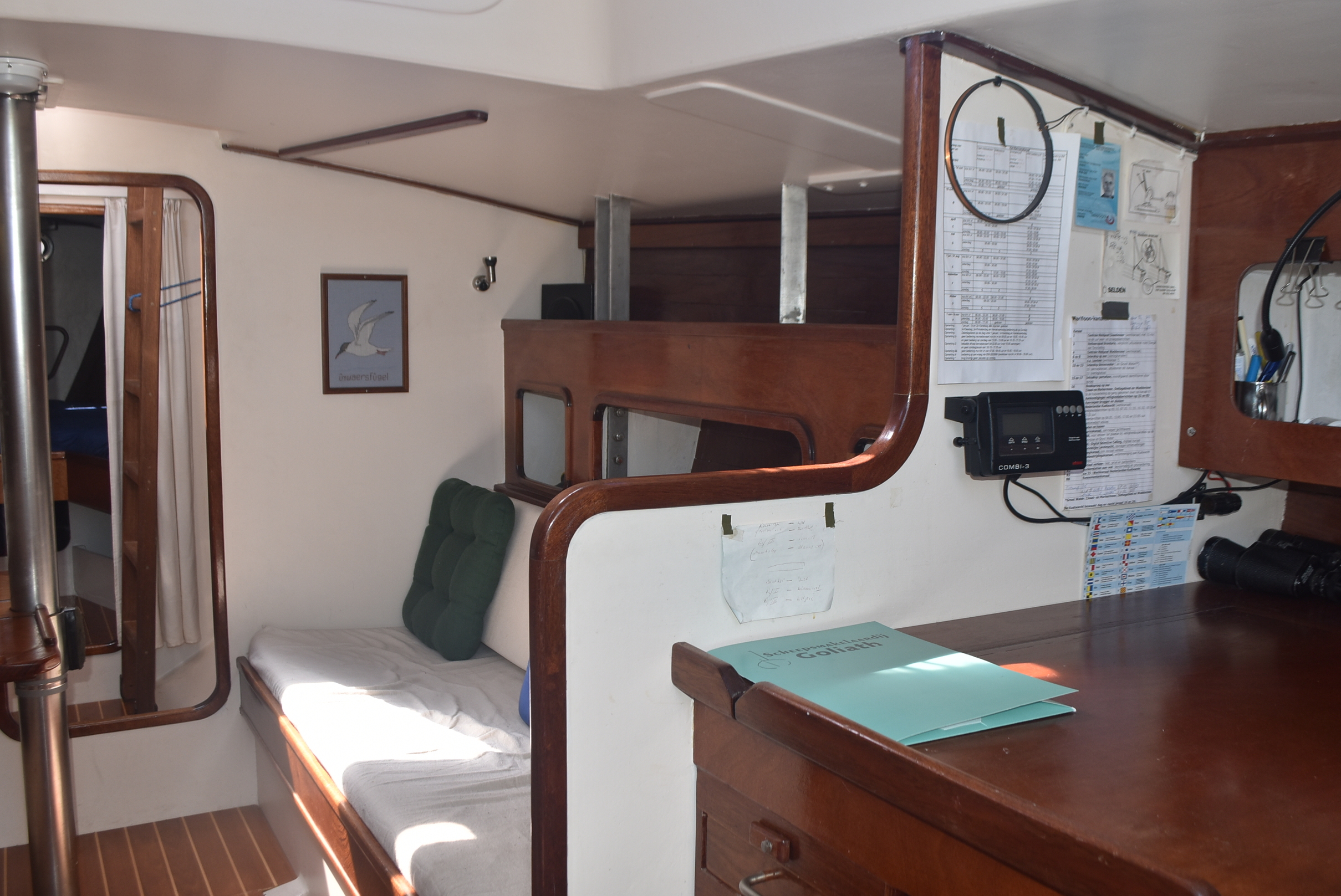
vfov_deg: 42.4
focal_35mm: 31
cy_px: 435
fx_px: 1156
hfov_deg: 60.2
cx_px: 679
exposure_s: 1/125
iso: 250
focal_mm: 20
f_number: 5.6
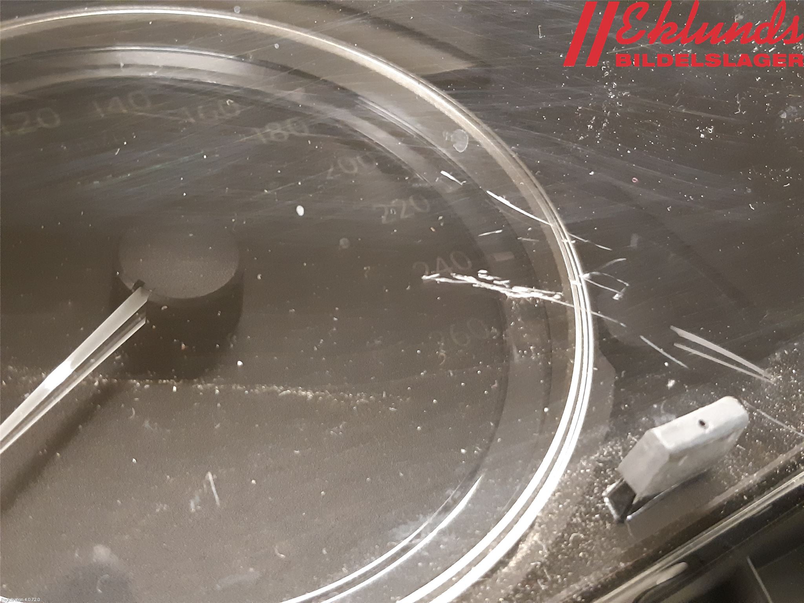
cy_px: 302
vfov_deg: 53.1
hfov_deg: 67.3
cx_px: 402
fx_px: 604
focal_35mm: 26
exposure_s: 1/20
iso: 640
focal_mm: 3.93
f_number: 1.7
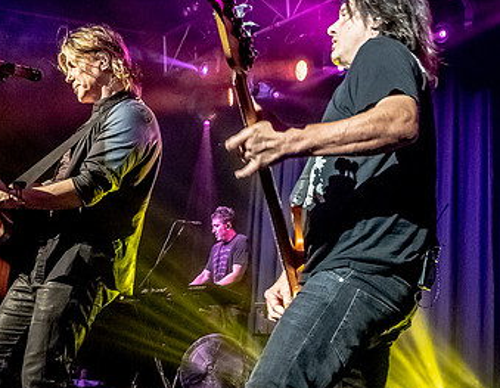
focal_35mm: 45
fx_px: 658
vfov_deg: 32.7
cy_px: 247
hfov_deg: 41.6
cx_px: 239
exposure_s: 1/200
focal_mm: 12
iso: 1600
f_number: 3.5
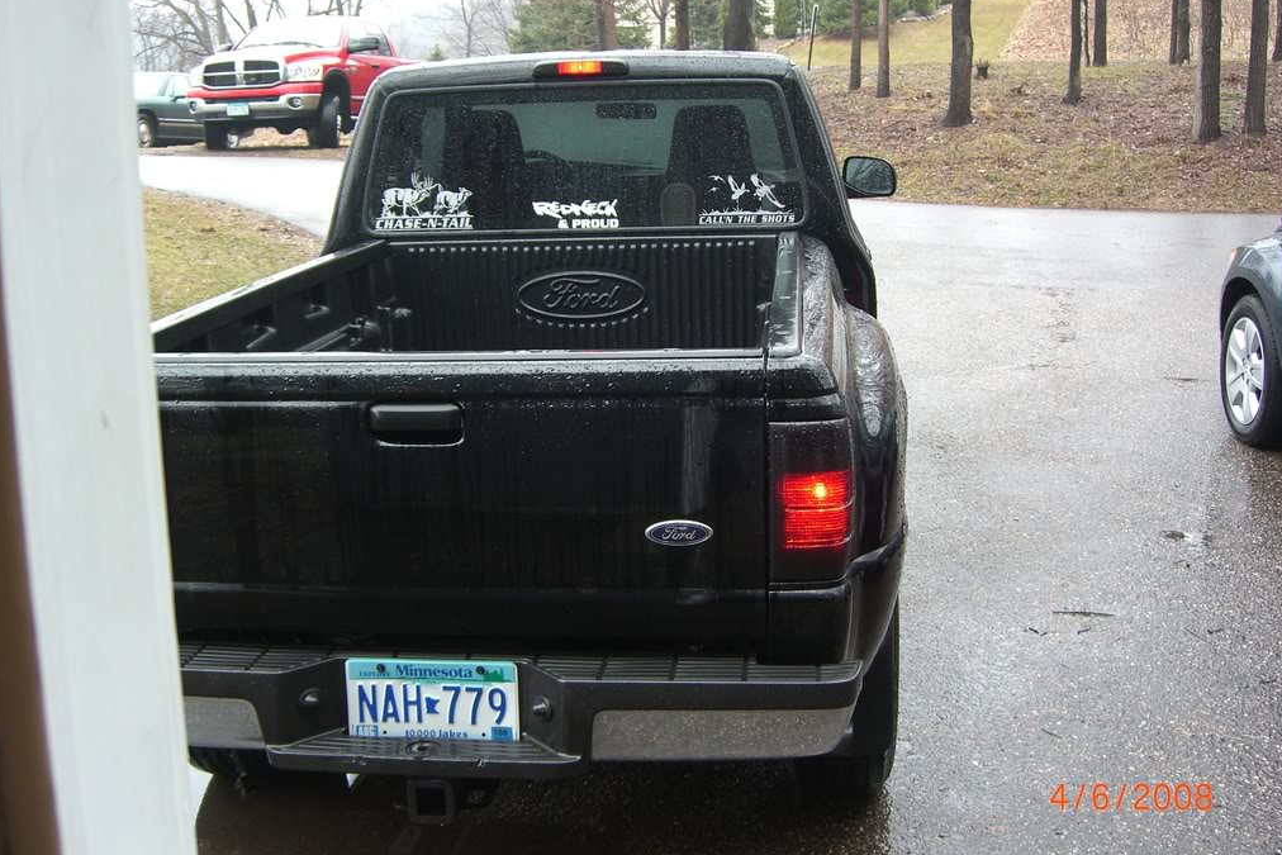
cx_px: 644
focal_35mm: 40
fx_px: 1425
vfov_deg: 33.4
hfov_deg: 48.5
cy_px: 410
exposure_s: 1/100
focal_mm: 7.9
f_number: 2.8
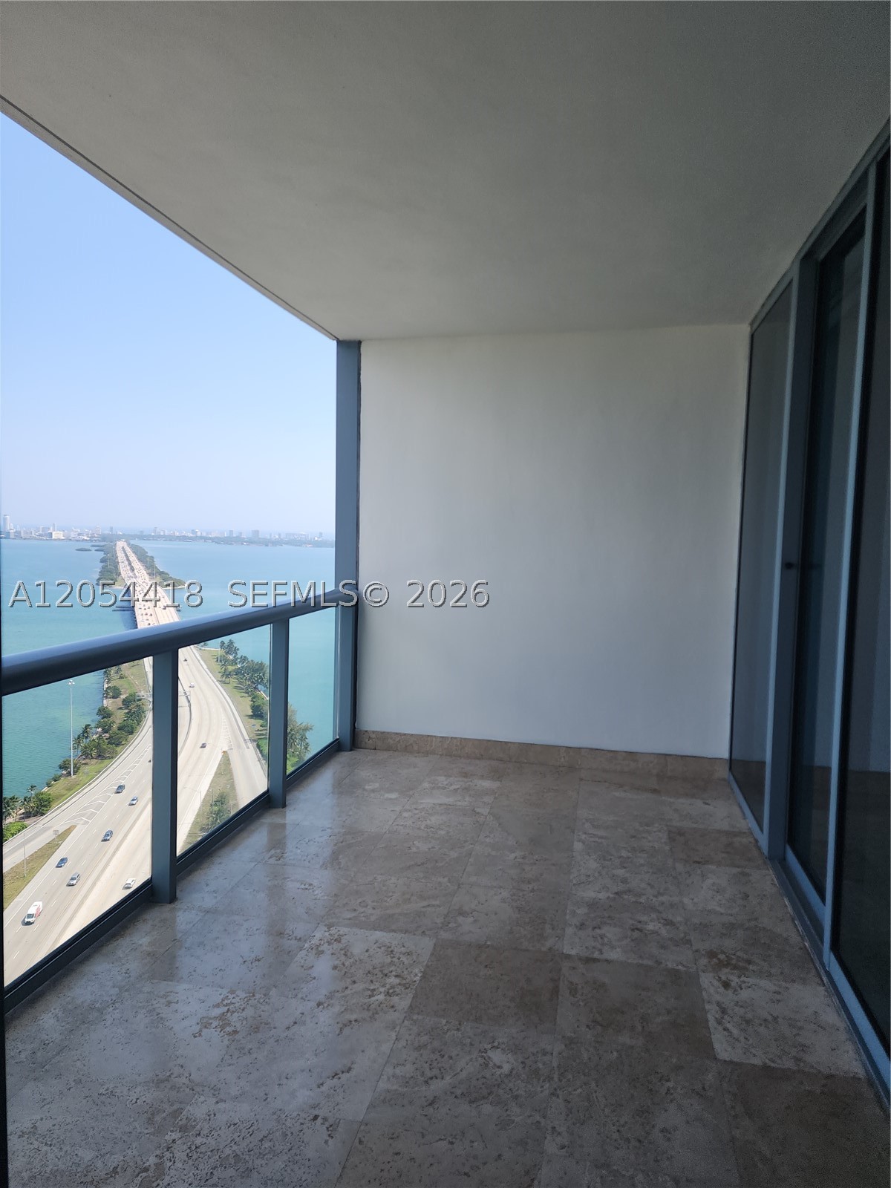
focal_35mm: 23
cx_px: 446
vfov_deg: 73.9
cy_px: 594
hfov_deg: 58.9
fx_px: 789
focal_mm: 6.4
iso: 12
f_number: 1.8
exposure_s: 1/634
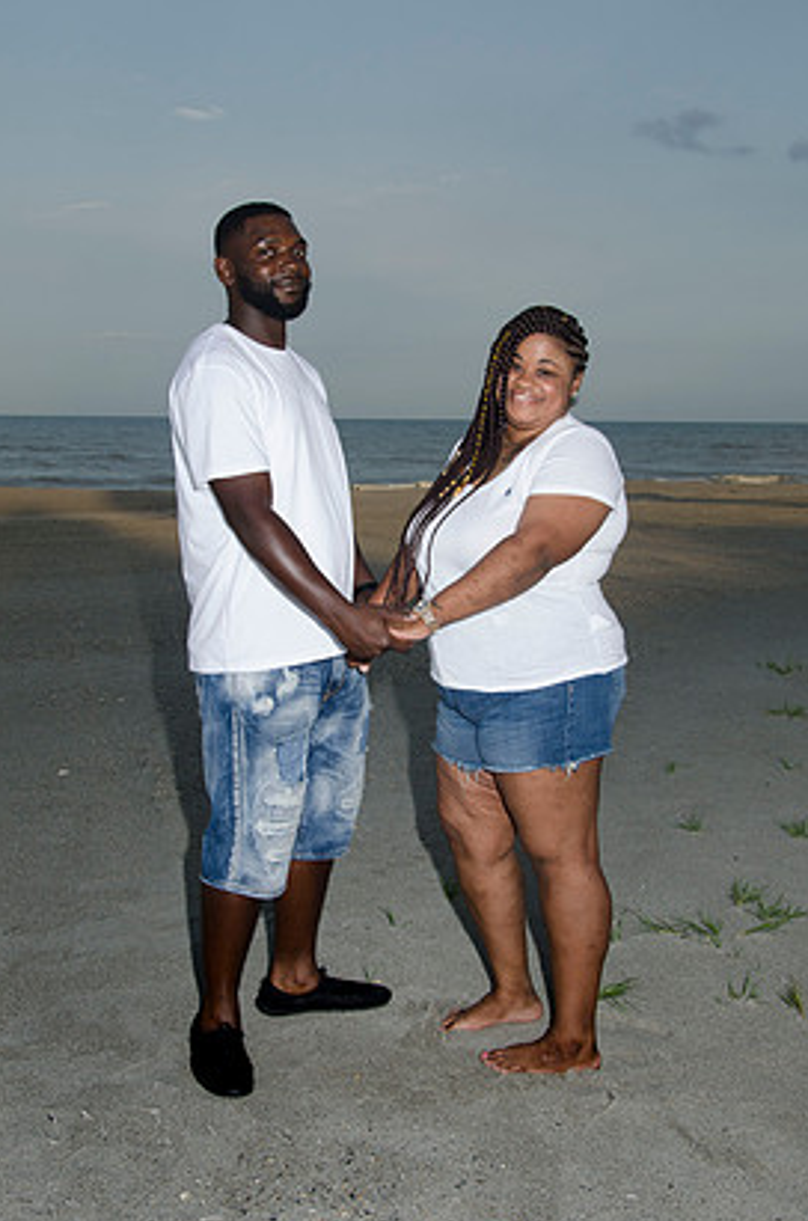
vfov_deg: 42.8
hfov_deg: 29.1
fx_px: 1556
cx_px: 428
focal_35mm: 46
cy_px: 594
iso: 100
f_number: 7.1
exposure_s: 1/250
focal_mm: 28
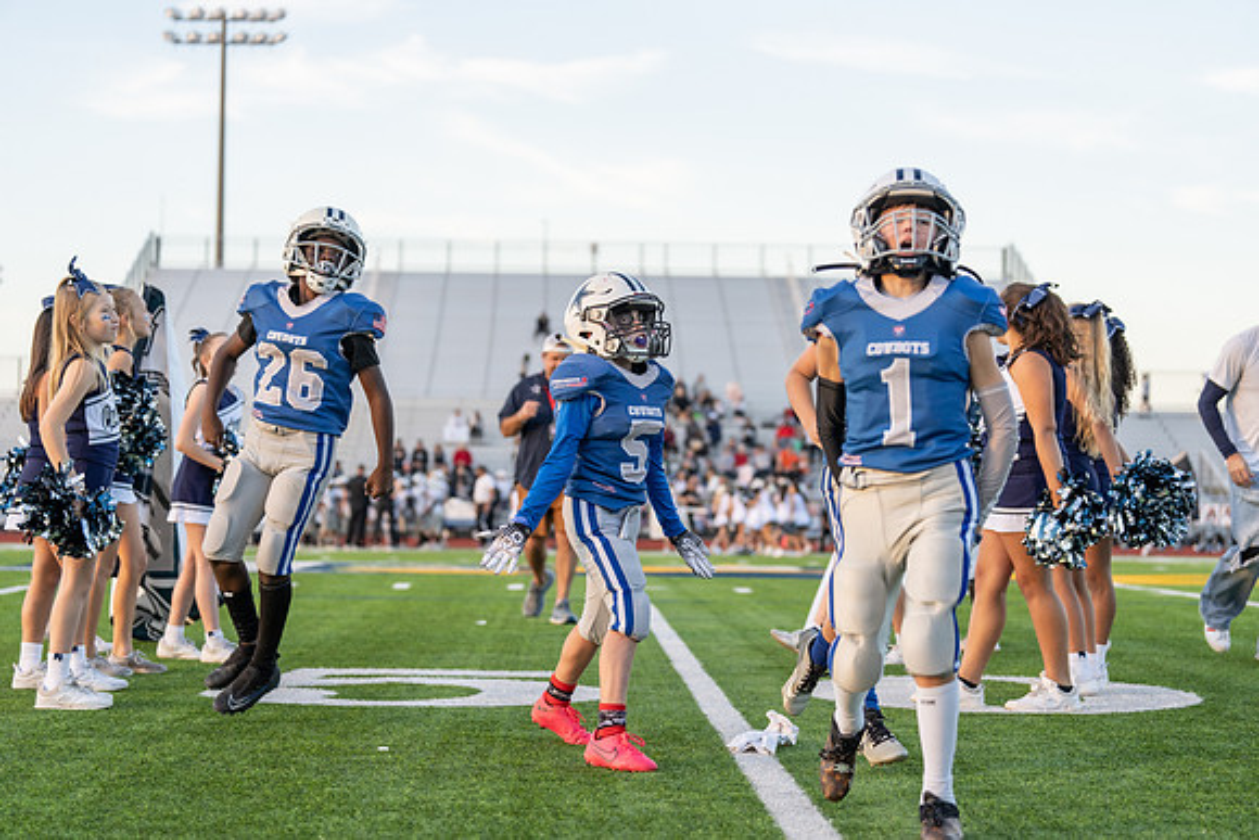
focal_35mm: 70
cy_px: 420
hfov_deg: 28.8
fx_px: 2449
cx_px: 630
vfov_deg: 19.5
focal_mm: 70
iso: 640
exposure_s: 1/1250
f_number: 2.8
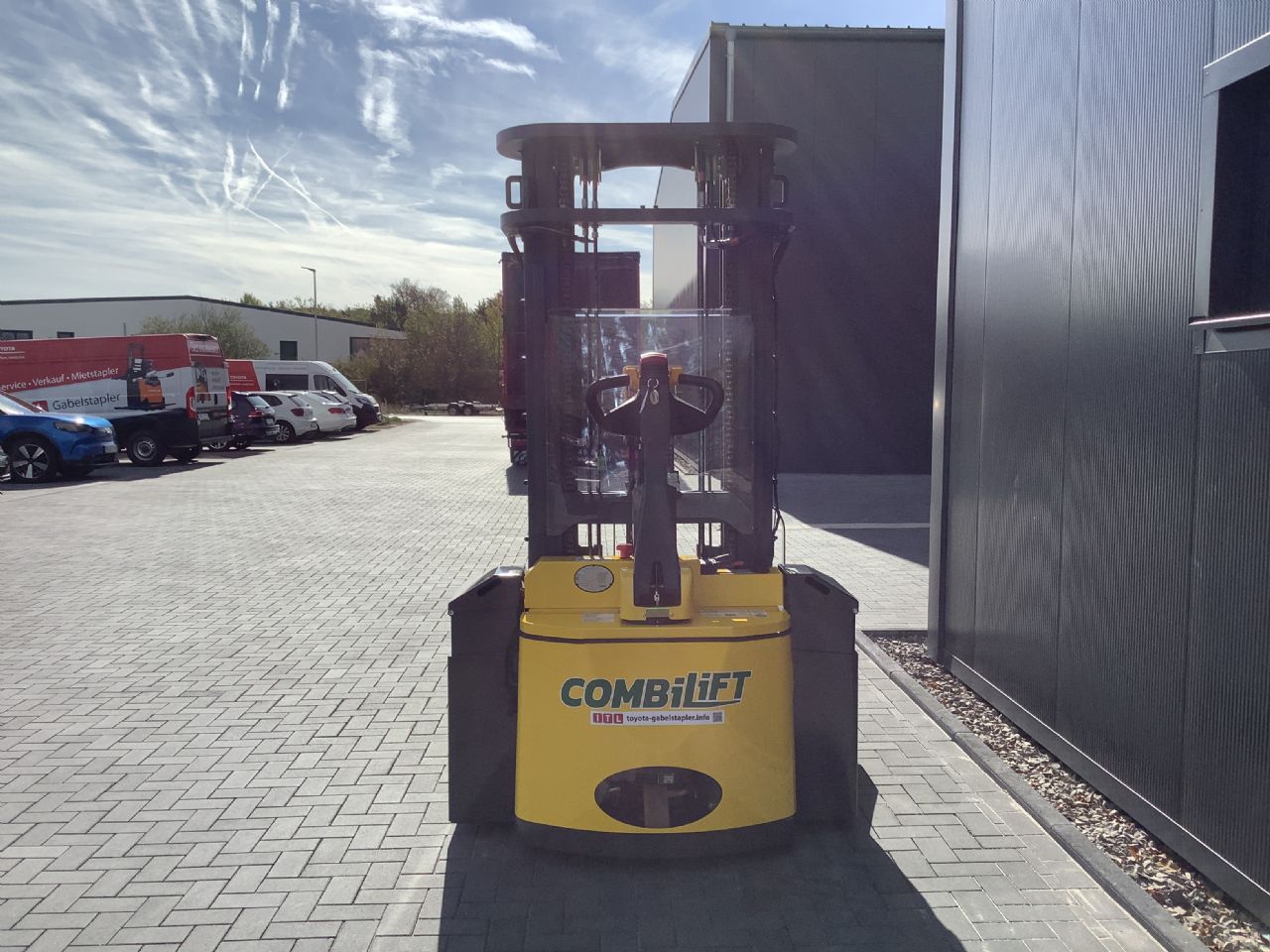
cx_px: 635
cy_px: 476
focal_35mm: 31
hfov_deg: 58.4
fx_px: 1137
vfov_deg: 45.4
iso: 25
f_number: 2.4
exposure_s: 1/2092
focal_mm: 3.3
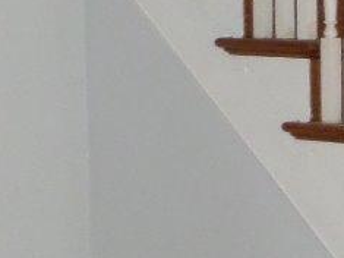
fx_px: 1520
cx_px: 583
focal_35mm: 153
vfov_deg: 9.6
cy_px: 292
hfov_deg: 12.1
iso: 240
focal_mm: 4.5
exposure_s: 1/30
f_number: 2.5
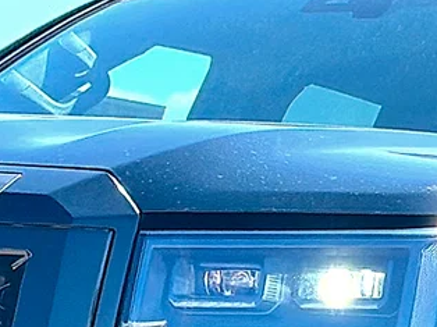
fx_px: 2422
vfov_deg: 7.7
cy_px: 354
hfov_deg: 10.3
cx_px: 373
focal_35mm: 192
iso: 100
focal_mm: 6.86
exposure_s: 1/3077
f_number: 1.78
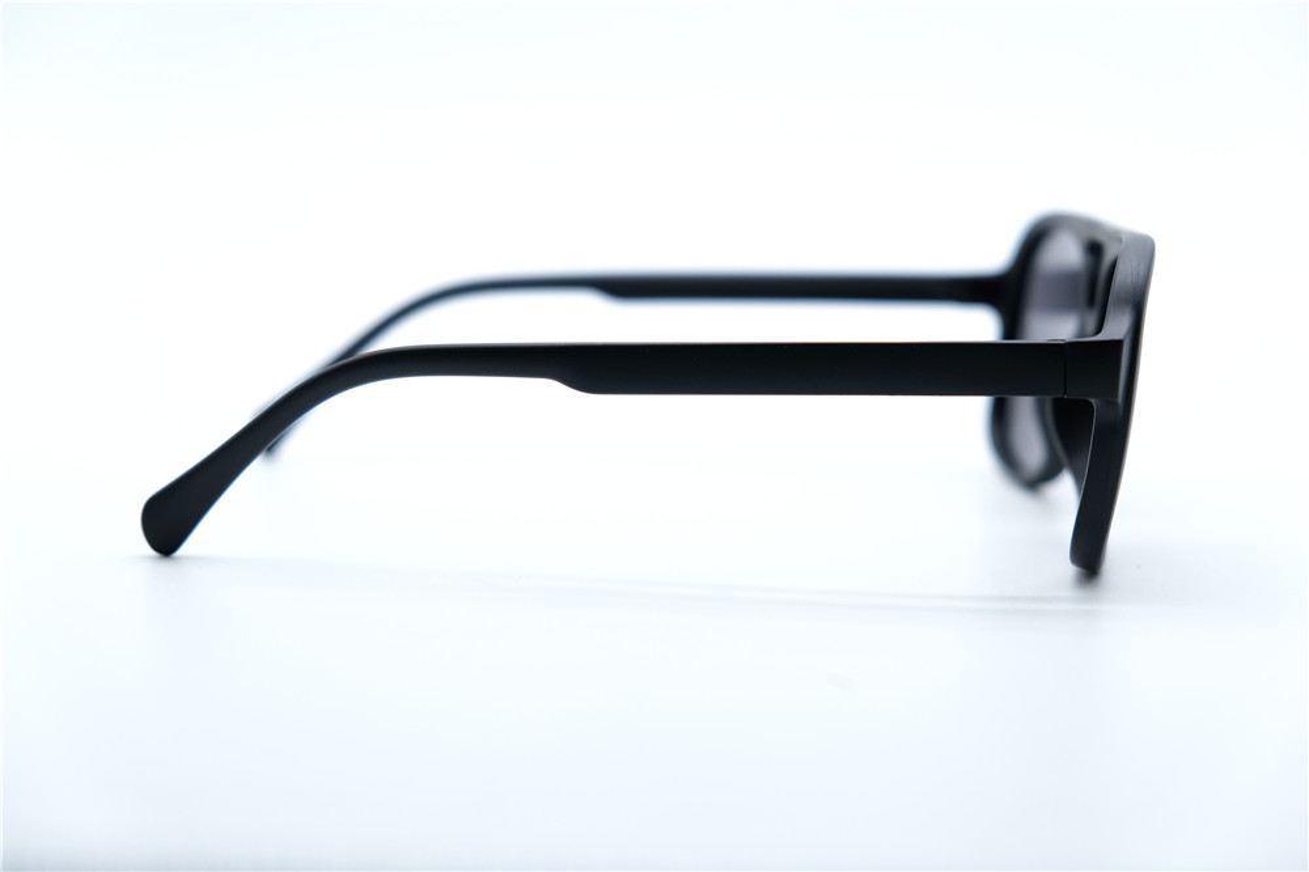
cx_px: 654
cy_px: 436
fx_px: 2435
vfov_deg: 20.3
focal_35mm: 67
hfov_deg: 30.1
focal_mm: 44.4
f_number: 4
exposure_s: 1/1000
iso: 640
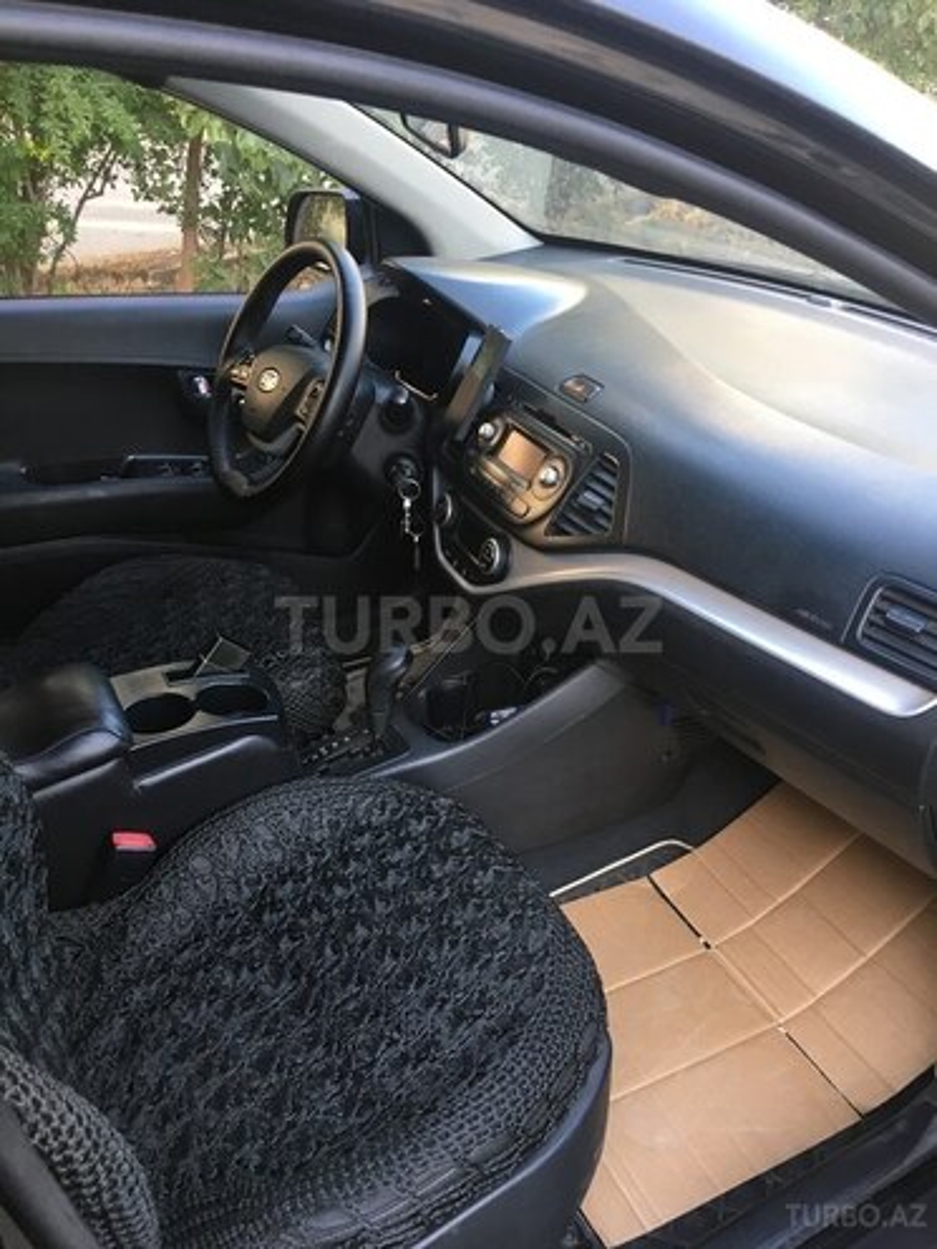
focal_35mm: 29
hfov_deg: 48.2
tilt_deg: -32.4
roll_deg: -0.9
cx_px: 468
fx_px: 1047
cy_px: 624
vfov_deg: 61.7
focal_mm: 4.15
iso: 32
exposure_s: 1/33
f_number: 2.2
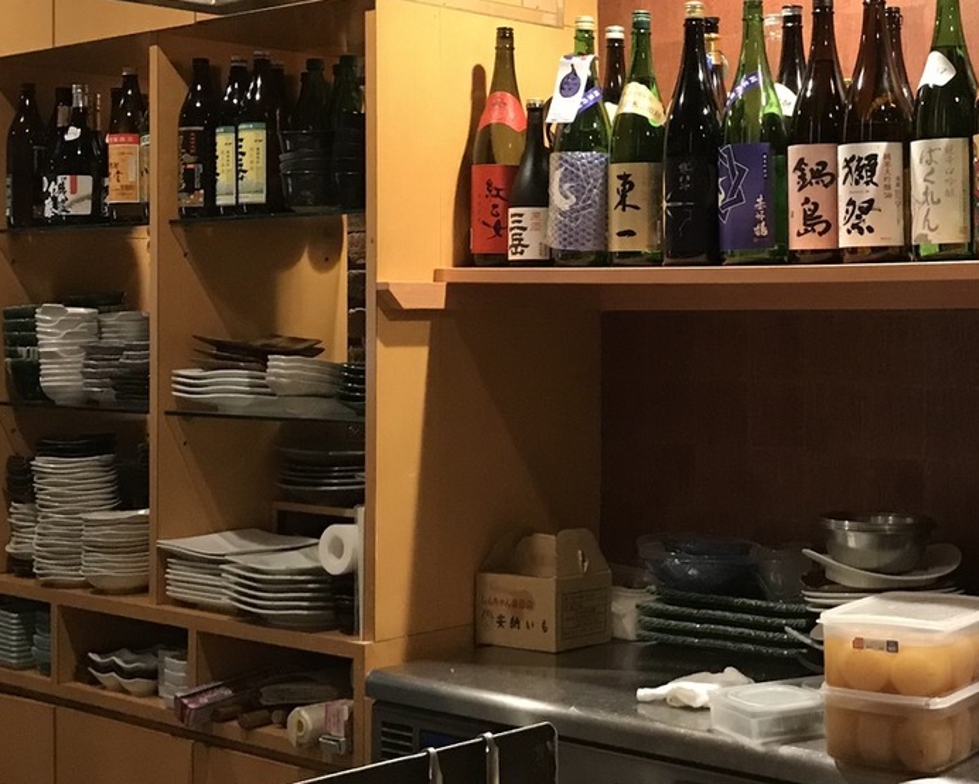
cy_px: 321
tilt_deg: -0.1
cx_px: 690
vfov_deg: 25.0
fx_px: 1768
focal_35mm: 61
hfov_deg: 30.6
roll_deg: +0.7
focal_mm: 3.99
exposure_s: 1/15
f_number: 1.8
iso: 100
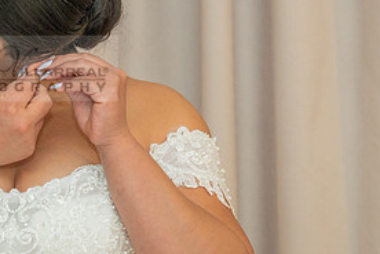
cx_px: 1
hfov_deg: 13.8
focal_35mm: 147
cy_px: 68
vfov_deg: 9.3
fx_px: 1552
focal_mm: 70
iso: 800
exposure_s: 1/160
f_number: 5.6
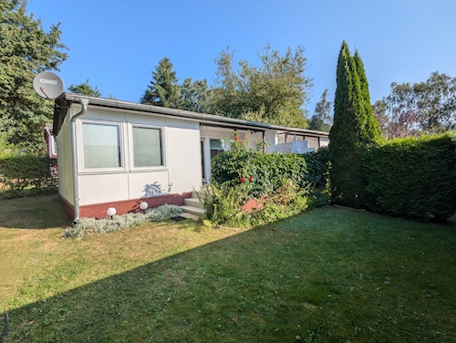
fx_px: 211
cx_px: 228
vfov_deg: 78.2
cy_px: 172
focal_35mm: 16
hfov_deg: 94.4
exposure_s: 1/1686
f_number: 2.2
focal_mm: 2.35
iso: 41
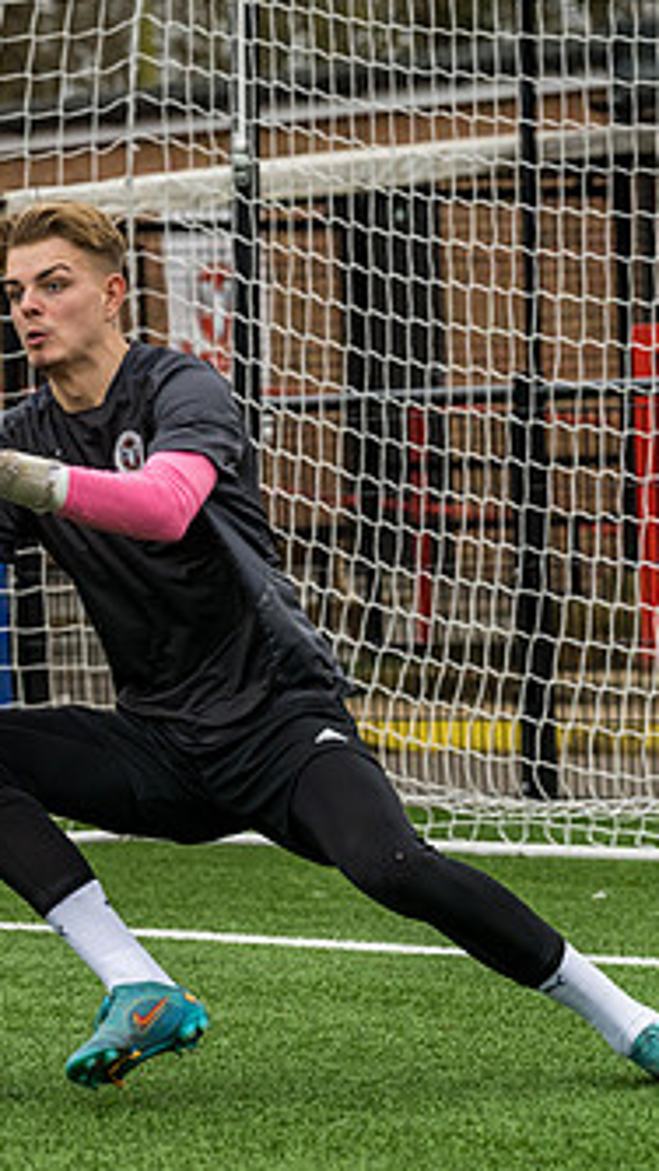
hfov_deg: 4.9
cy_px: 608
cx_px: 238
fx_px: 7638
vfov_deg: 8.8
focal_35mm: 246
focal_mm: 135
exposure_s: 1/1000
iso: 1000
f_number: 5
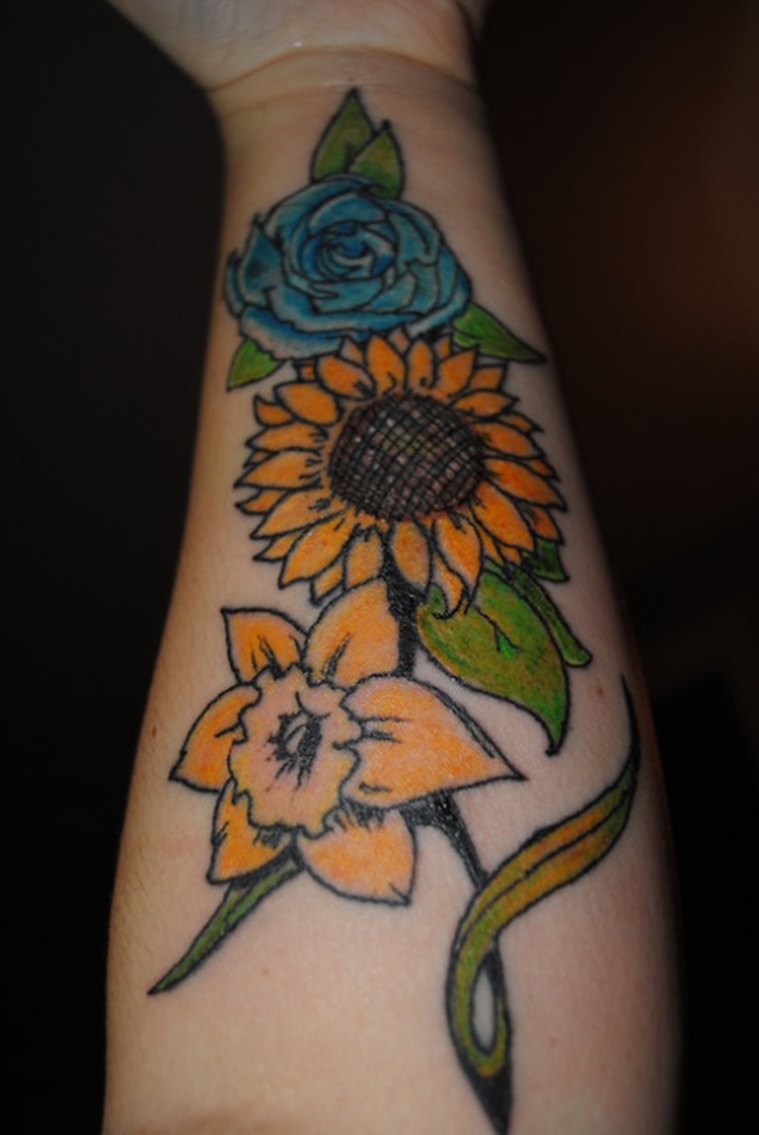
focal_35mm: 36
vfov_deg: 53.1
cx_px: 380
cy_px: 568
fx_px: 1136
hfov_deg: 37.0
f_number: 4
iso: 140
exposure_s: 1/60
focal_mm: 24
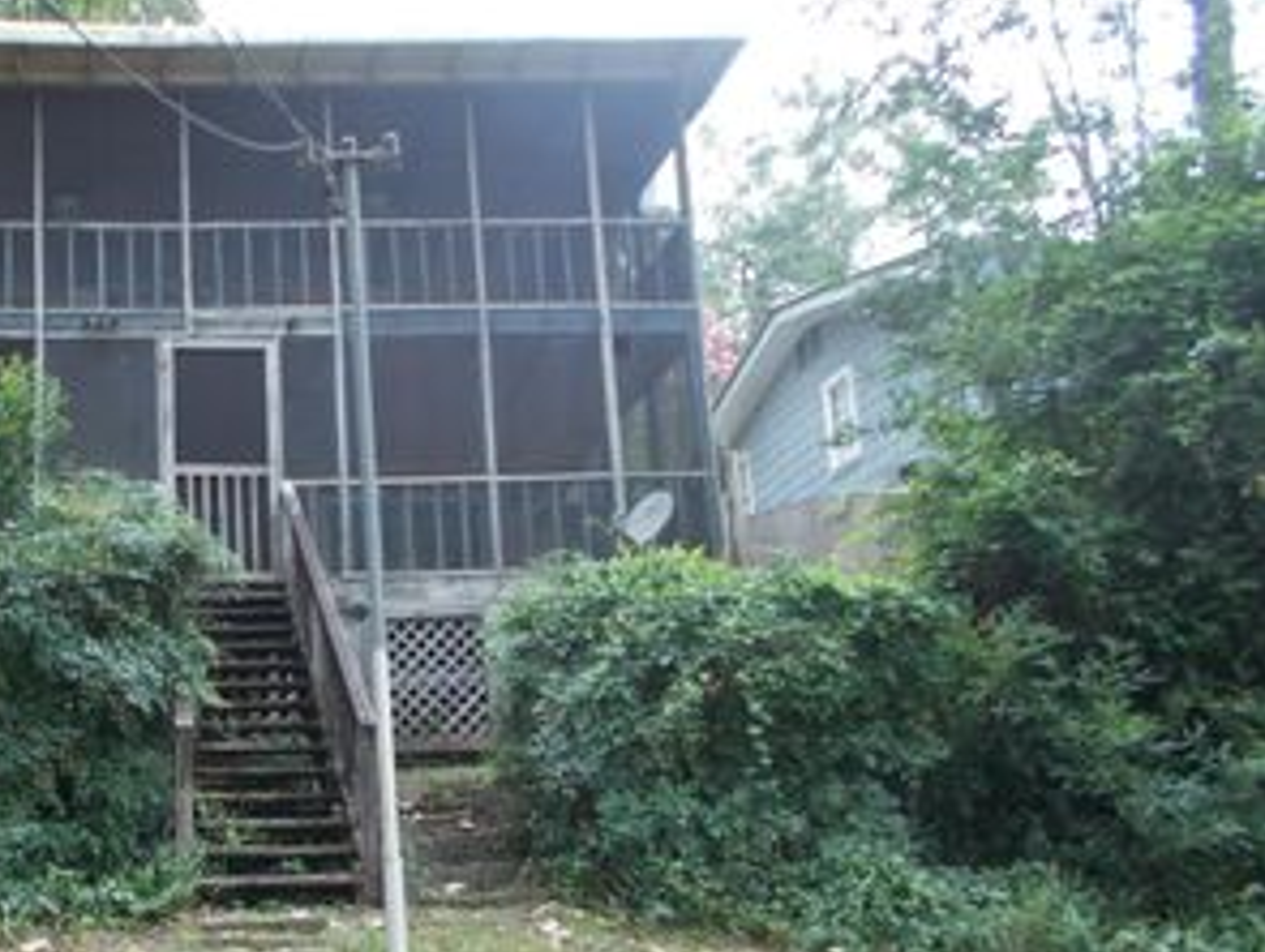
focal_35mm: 44
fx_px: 1610
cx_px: 197
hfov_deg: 40.5
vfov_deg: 32.7
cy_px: 633
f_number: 3.2
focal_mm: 4.6
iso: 80
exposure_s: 1/25
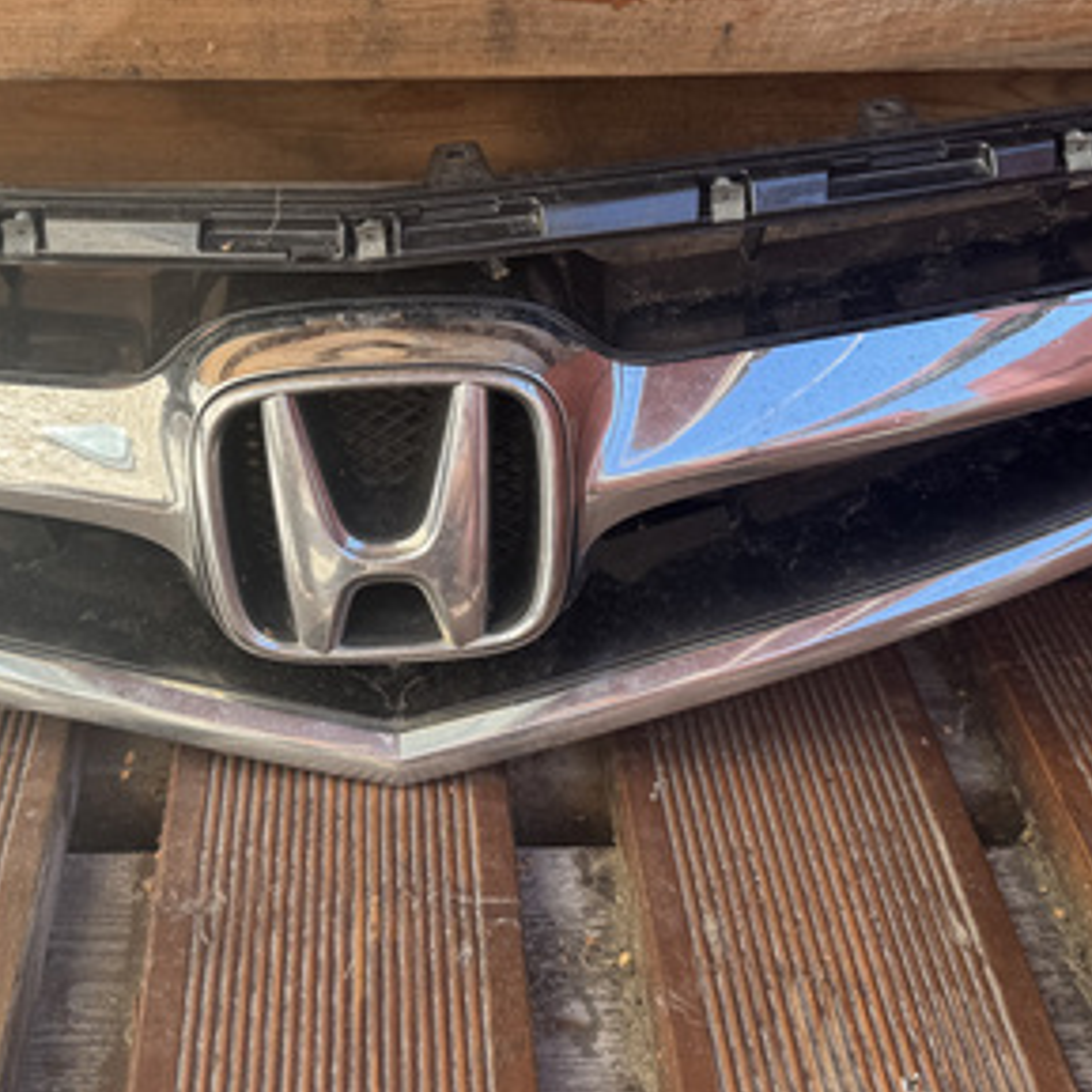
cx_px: 389
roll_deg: +1.5
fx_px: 1570
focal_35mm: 44
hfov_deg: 38.0
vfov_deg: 38.0
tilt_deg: -32.0
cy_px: 382
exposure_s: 1/477
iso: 80
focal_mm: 6.76
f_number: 1.78
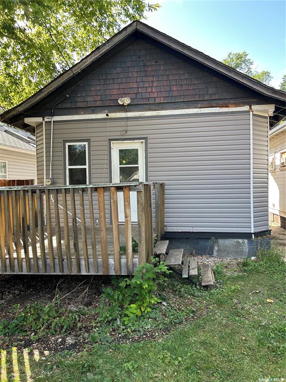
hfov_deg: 53.1
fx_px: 286
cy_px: 191
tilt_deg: -0.5
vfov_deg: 67.3
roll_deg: +1.1
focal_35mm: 26
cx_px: 143
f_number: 1.5
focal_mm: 5.7
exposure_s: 1/340
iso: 50
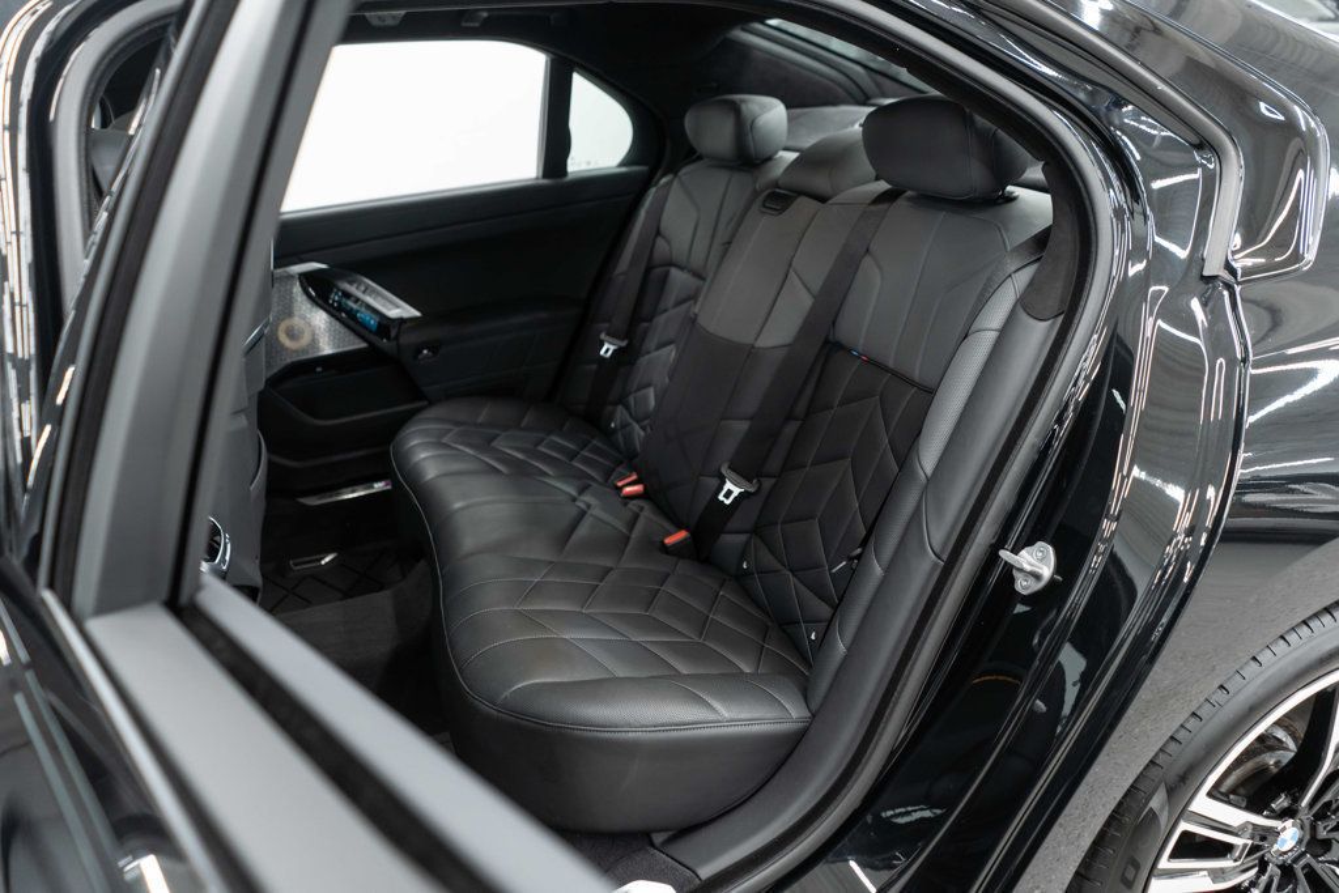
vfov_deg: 46.4
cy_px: 446
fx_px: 1042
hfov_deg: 65.5
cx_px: 670
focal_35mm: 28
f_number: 3.2
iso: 800
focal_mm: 28
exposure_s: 1/40
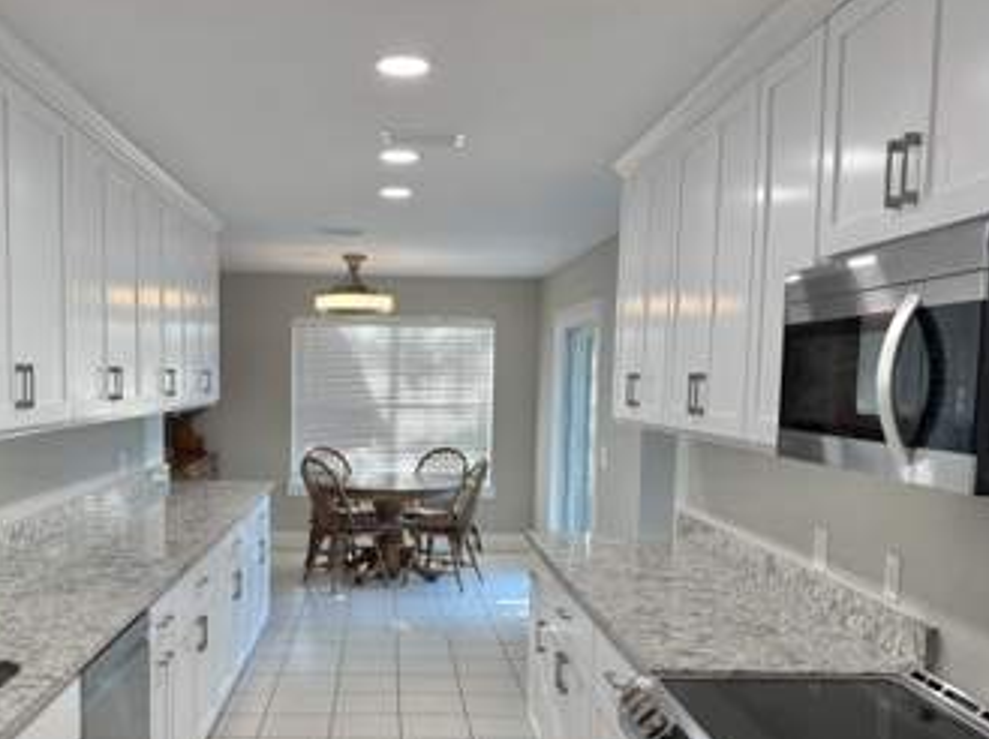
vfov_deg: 40.4
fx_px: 999
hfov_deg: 52.3
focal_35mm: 35
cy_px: 458
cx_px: 400
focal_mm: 6.76
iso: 125
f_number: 1.78
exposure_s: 1/164
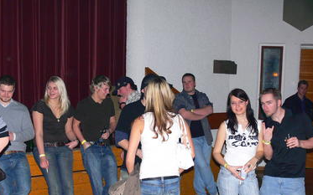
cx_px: 141
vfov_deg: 27.0
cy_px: 147
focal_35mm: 47
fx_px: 401
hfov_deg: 42.6
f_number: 2.8
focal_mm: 7.4
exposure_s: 1/30
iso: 160
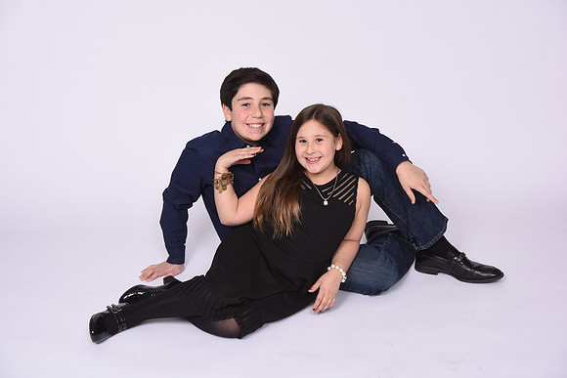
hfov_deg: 41.1
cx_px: 284
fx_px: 756
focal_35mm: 48
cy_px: 189
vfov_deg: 28.1
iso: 320
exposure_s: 1/160
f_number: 11
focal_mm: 48
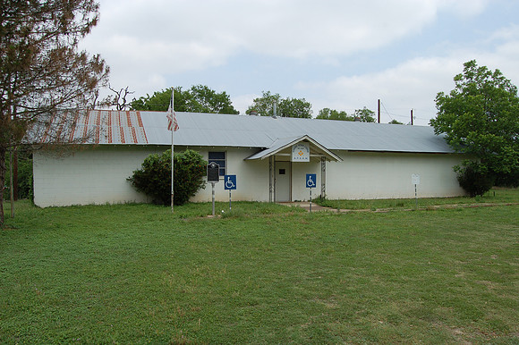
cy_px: 172
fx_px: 389
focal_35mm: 27
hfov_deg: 67.4
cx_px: 260
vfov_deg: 47.9
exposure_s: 1/320
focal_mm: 18
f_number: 9
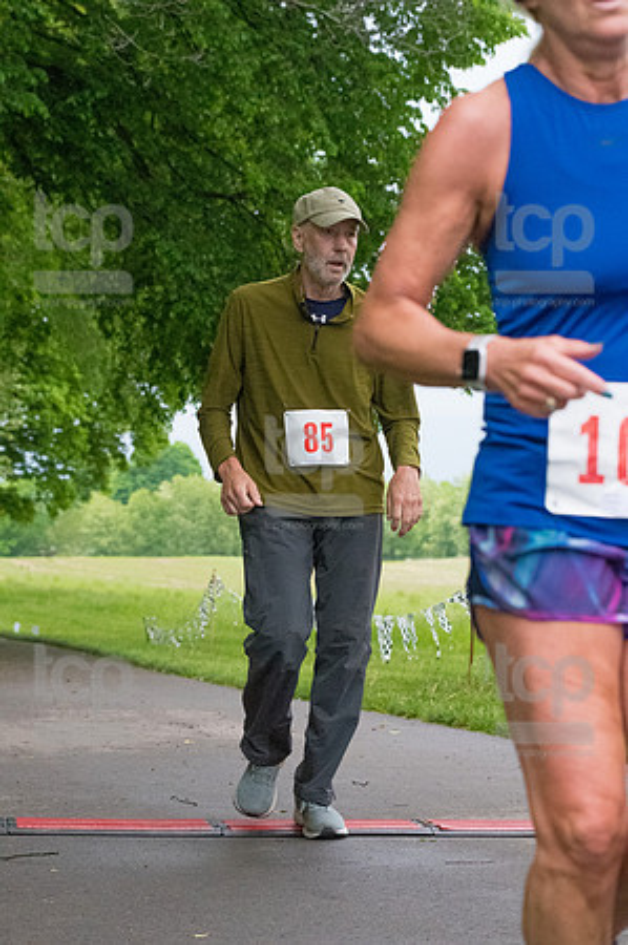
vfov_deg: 18.3
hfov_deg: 12.2
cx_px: 314
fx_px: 2937
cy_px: 472
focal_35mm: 112
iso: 6400
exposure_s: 1/1250
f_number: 5.6
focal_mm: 75
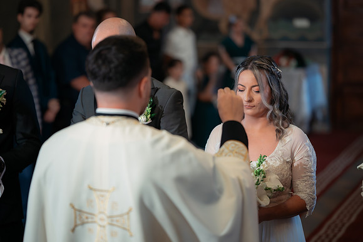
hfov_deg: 23.9
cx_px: 182
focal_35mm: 85
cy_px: 121
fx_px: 857
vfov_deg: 16.1
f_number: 1.8
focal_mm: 85
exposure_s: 1/200
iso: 1600
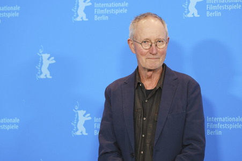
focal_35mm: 147
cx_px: 121
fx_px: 987
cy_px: 80
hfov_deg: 14.0
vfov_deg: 9.3
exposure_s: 1/340
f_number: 2.8
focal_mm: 98.2
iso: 1000
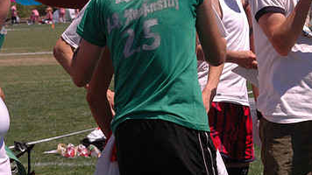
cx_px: 170
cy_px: 11
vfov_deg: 6.8
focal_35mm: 179
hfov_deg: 12.0
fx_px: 1480
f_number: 10
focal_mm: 70
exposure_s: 1/400
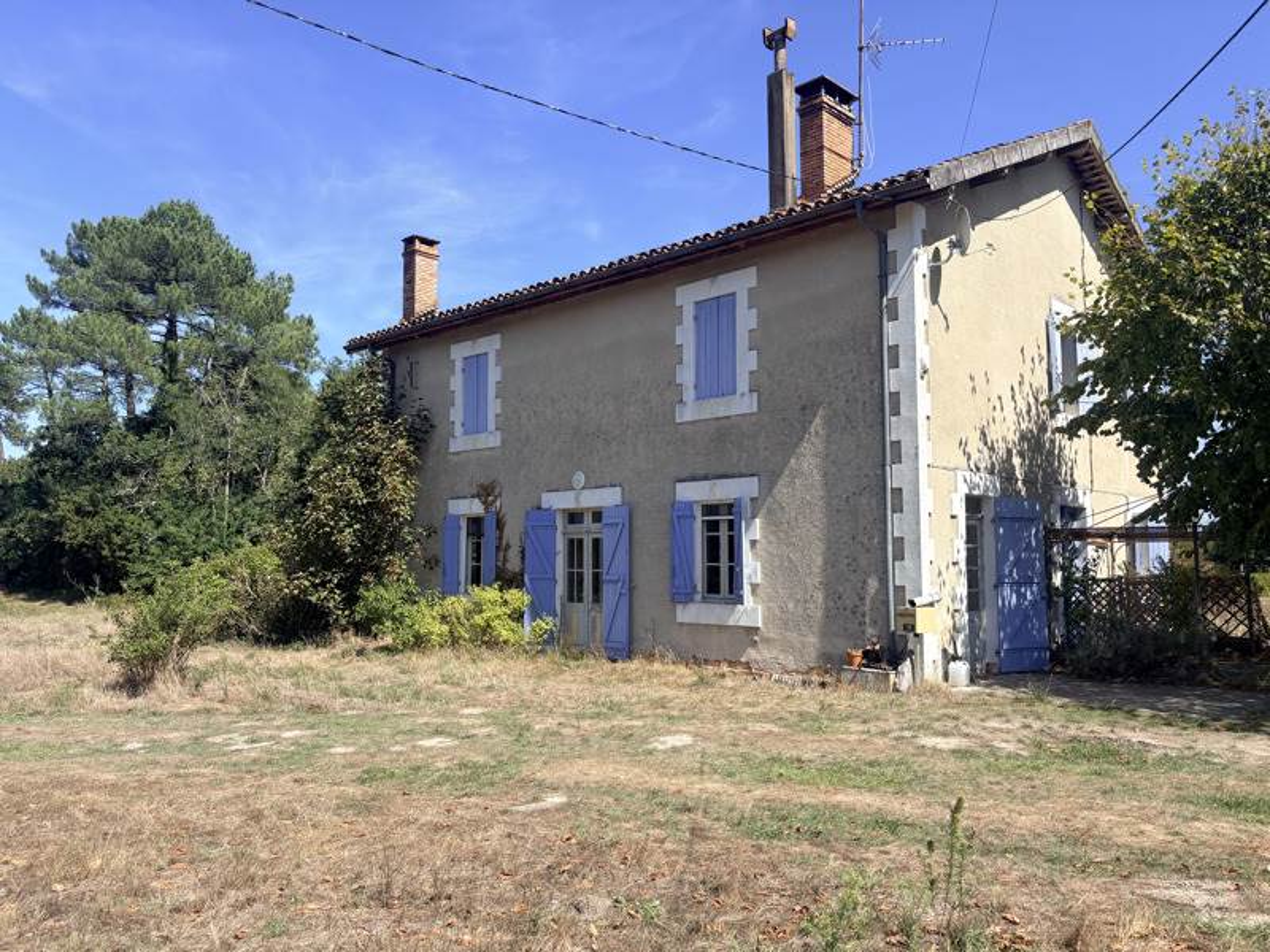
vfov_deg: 53.1
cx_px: 635
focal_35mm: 26
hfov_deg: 67.3
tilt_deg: +4.9
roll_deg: +0.2
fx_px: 954
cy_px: 476
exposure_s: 1/2364
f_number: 1.6
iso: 50
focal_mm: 5.96
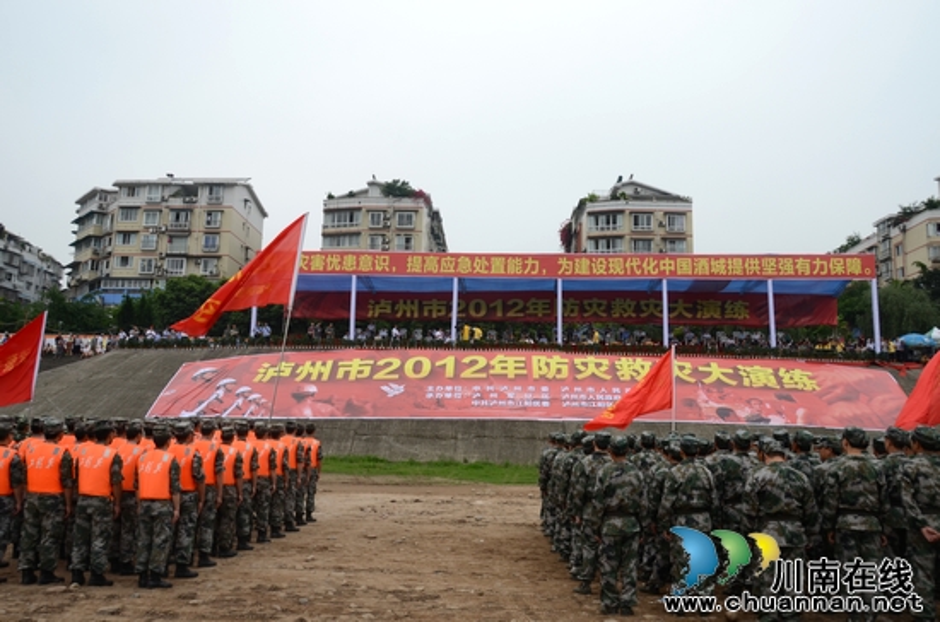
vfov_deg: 43.4
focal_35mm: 30
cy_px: 311
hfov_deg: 62.0
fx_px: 782
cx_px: 470
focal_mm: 20
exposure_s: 1/160
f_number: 6.3
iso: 200
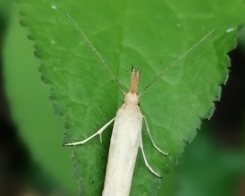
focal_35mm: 136
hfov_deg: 14.2
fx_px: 986
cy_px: 111
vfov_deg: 11.3
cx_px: 122
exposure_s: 1/100
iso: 80
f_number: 1.8
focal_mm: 3.46
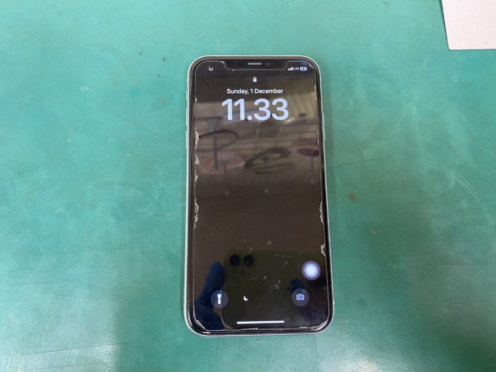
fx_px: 373
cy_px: 186
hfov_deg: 67.3
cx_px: 248
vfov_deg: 53.1
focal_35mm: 26
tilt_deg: -78.4
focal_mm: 4.25
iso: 160
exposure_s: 1/50
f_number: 1.8
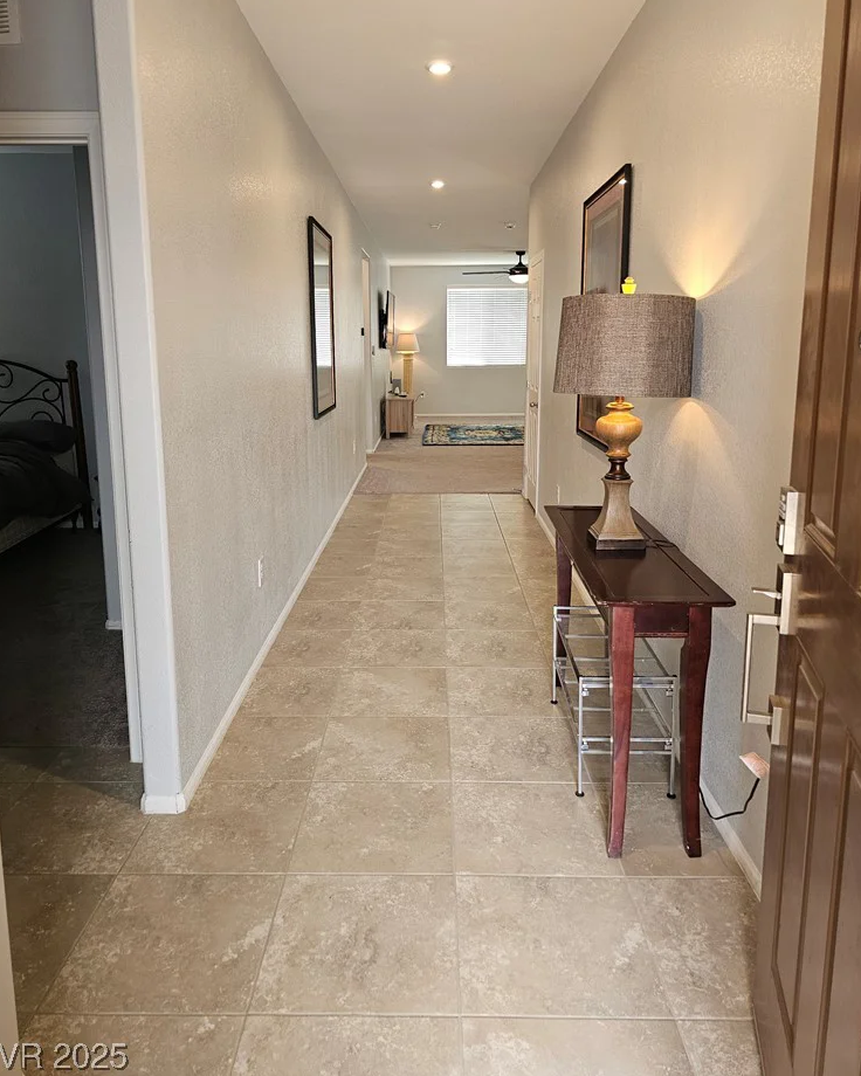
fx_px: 796
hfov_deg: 56.8
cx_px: 419
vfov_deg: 68.0
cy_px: 491
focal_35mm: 25
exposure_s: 1/120
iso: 160
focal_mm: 6.3
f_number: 1.7
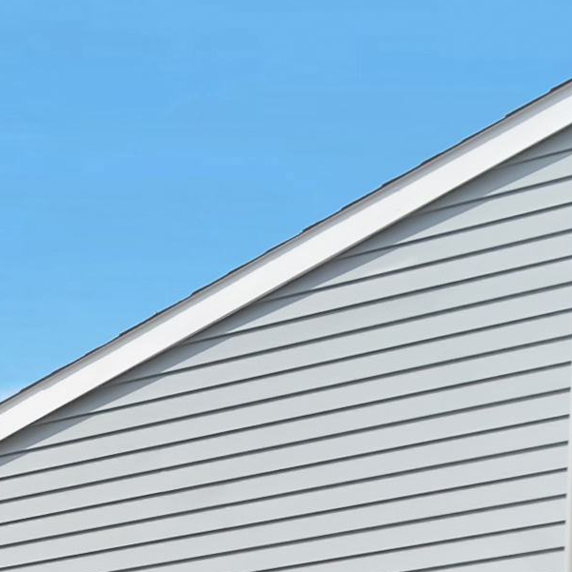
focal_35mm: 96
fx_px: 1795
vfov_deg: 14.5
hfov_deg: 10.0
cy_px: 1193
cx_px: -1358
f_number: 8
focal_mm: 16
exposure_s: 1/200
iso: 100
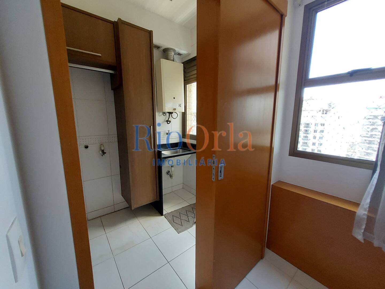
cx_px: 192
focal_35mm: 13
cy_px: 144
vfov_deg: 89.9
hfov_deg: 106.2
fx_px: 145
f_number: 2.2
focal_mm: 1.74
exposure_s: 1/50
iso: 200
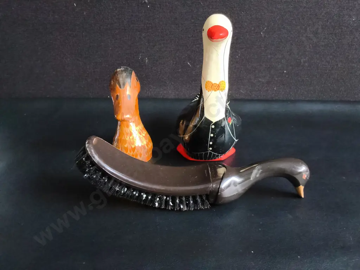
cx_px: 180
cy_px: 135
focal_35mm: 27
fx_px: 281
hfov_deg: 65.3
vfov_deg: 51.4
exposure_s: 1/120
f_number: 2
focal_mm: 2.87
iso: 500
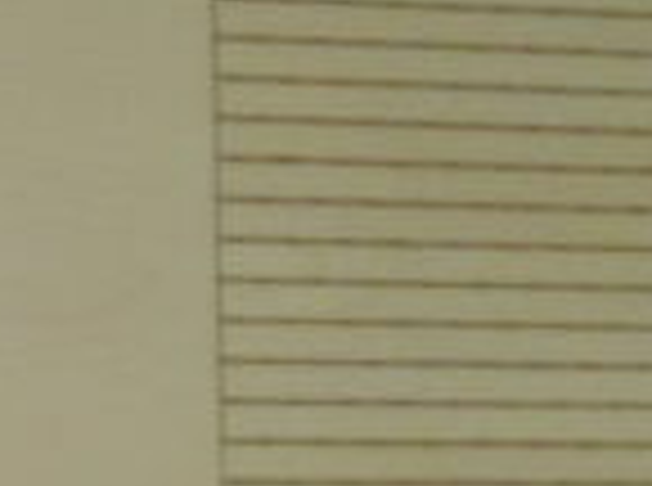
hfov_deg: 2.7
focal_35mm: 744
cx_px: 1178
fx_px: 13979
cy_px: 306
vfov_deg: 2.0
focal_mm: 18.7
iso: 800
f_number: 4.2
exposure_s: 1/15
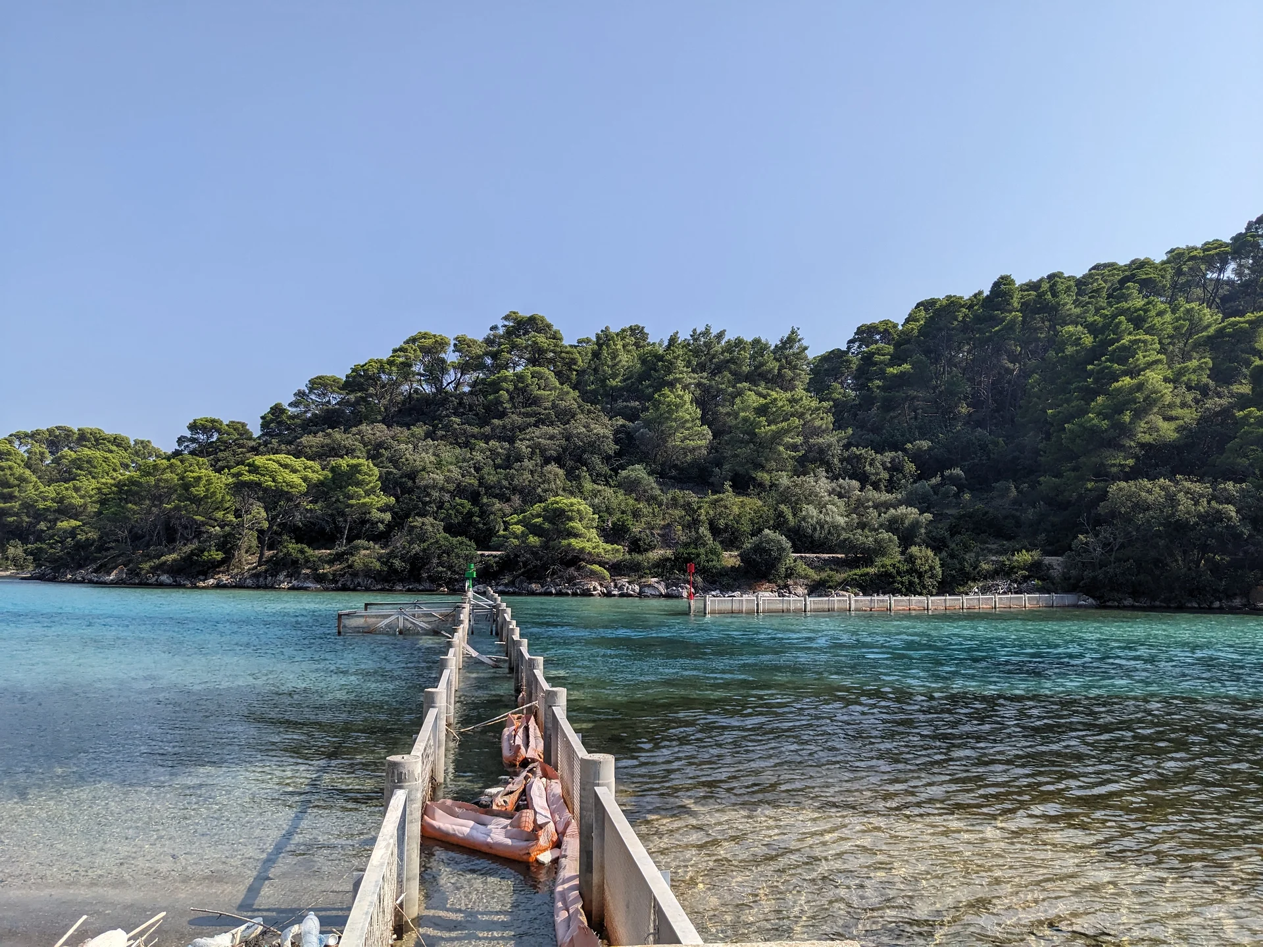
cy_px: 474
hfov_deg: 65.3
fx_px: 985
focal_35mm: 27
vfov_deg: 51.4
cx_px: 632
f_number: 1.73
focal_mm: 4.38
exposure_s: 1/3344
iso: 62
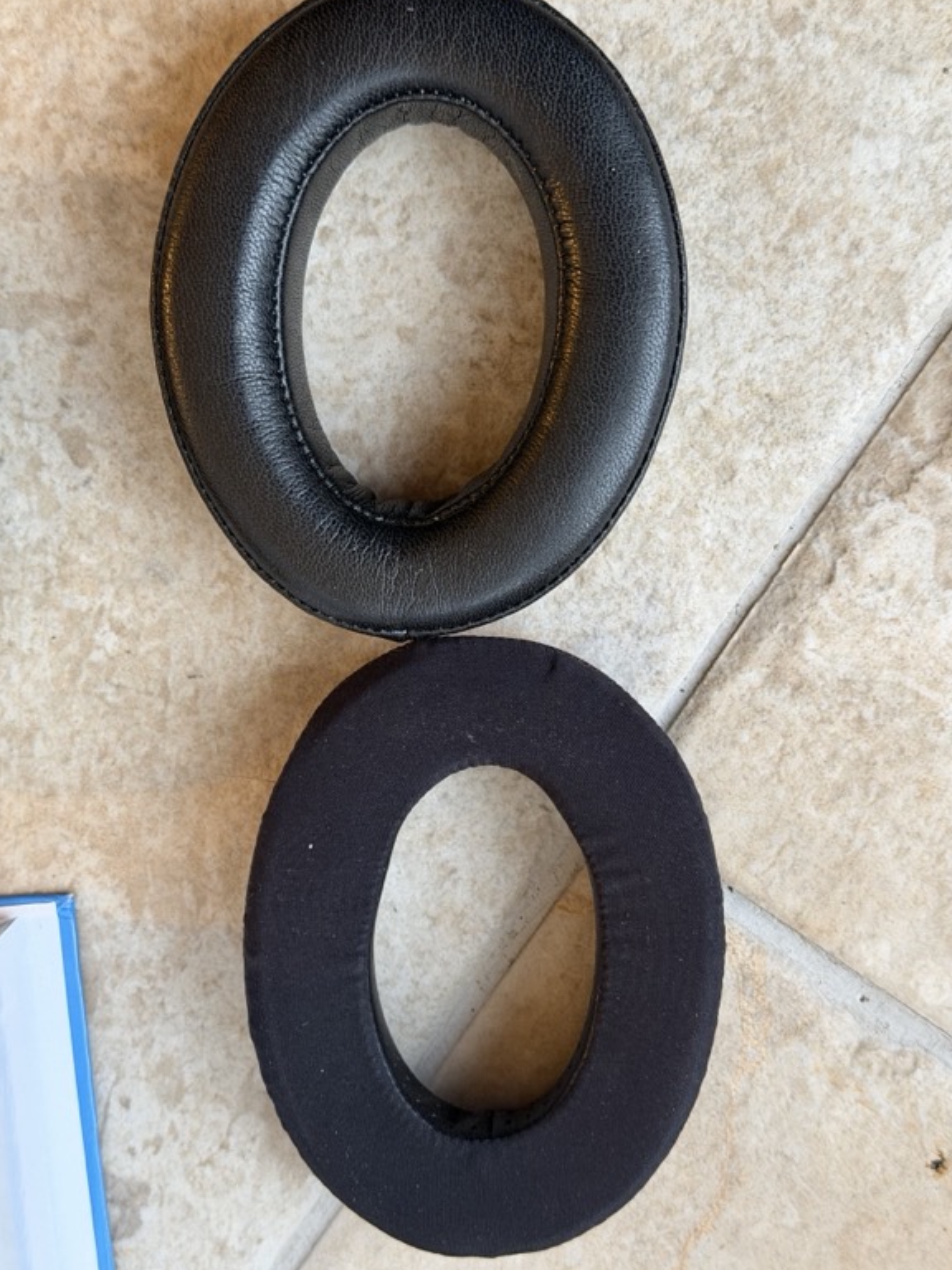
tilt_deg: -81.8
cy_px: 643
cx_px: 469
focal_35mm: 50
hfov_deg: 29.1
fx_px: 1833
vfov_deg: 38.2
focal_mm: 6.76
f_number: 1.78
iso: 200
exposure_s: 1/33
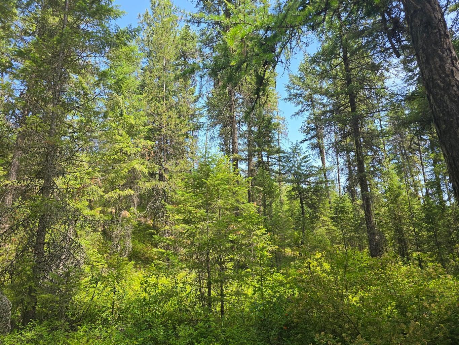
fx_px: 305
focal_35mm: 23
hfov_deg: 73.9
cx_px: 230
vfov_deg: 58.9
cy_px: 172
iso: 12
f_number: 1.7
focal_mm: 6.3
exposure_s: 1/180
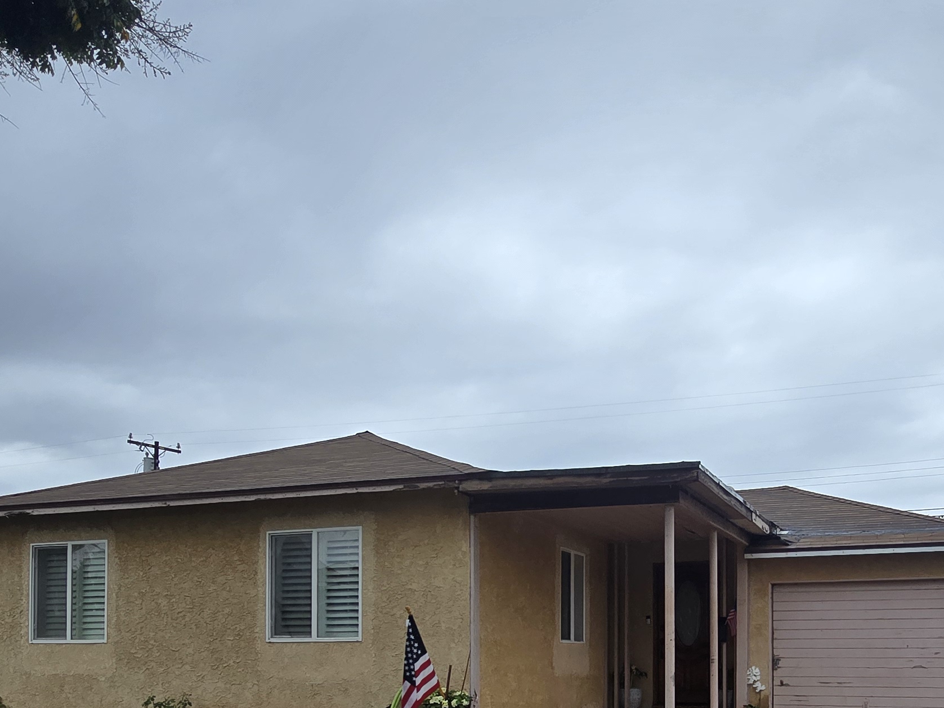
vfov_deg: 41.4
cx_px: 617
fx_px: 845
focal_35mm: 31
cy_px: 653
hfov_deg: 57.3
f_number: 2.2
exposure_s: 1/1139
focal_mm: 2.2
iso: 50
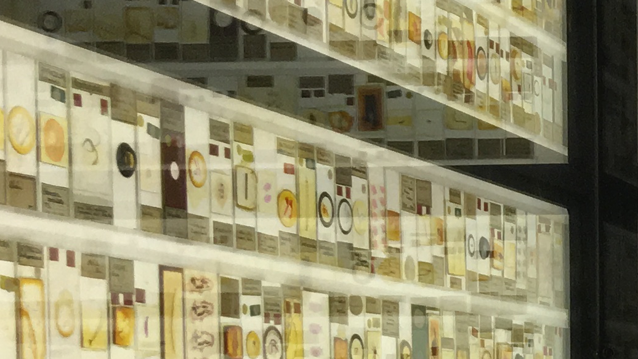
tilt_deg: +1.1
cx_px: 1219
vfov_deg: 9.7
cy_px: 444
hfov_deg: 14.8
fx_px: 2081
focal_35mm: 123
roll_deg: +0.5
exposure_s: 1/100
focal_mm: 4.15
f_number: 2.2
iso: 40
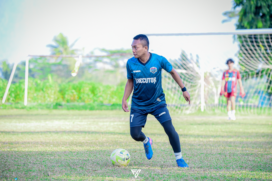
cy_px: 90
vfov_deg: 5.1
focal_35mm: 270
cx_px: 136
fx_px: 2041
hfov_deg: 7.6
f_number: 5.6
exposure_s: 1/640
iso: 2000
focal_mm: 270
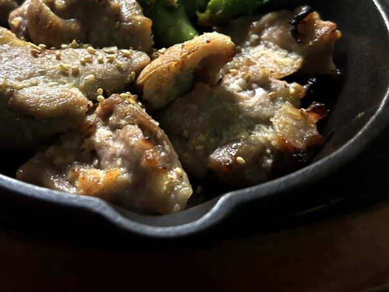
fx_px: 495
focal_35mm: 44
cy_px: 60
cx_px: 124
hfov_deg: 42.3
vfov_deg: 32.0
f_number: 1.5
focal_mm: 5.7
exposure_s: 1/40
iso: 640
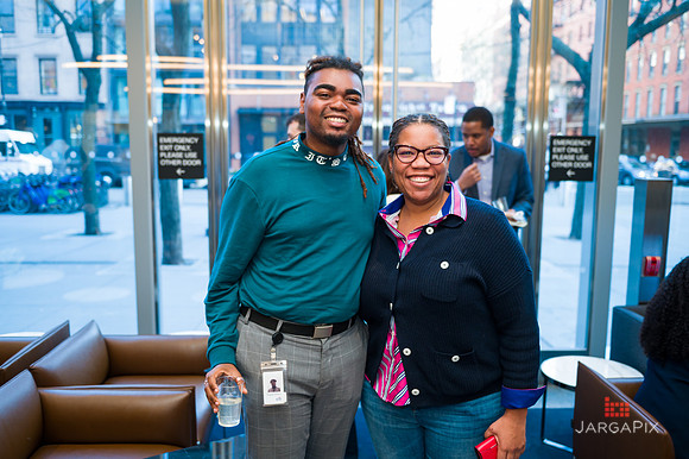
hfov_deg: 58.7
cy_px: 230
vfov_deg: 41.1
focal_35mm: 32
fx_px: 612
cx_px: 344
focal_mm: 32
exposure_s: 1/125
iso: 400
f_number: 3.2
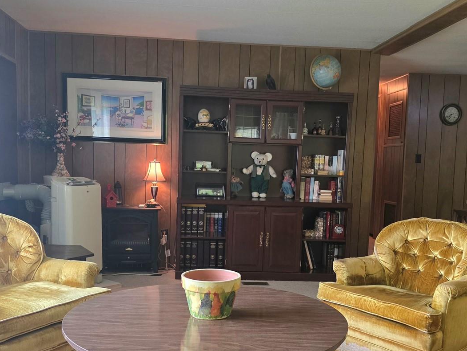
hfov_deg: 52.6
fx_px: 472
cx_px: 225
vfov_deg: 40.5
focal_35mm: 35
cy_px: 214
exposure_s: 1/120
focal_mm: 6.3
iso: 400
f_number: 1.7
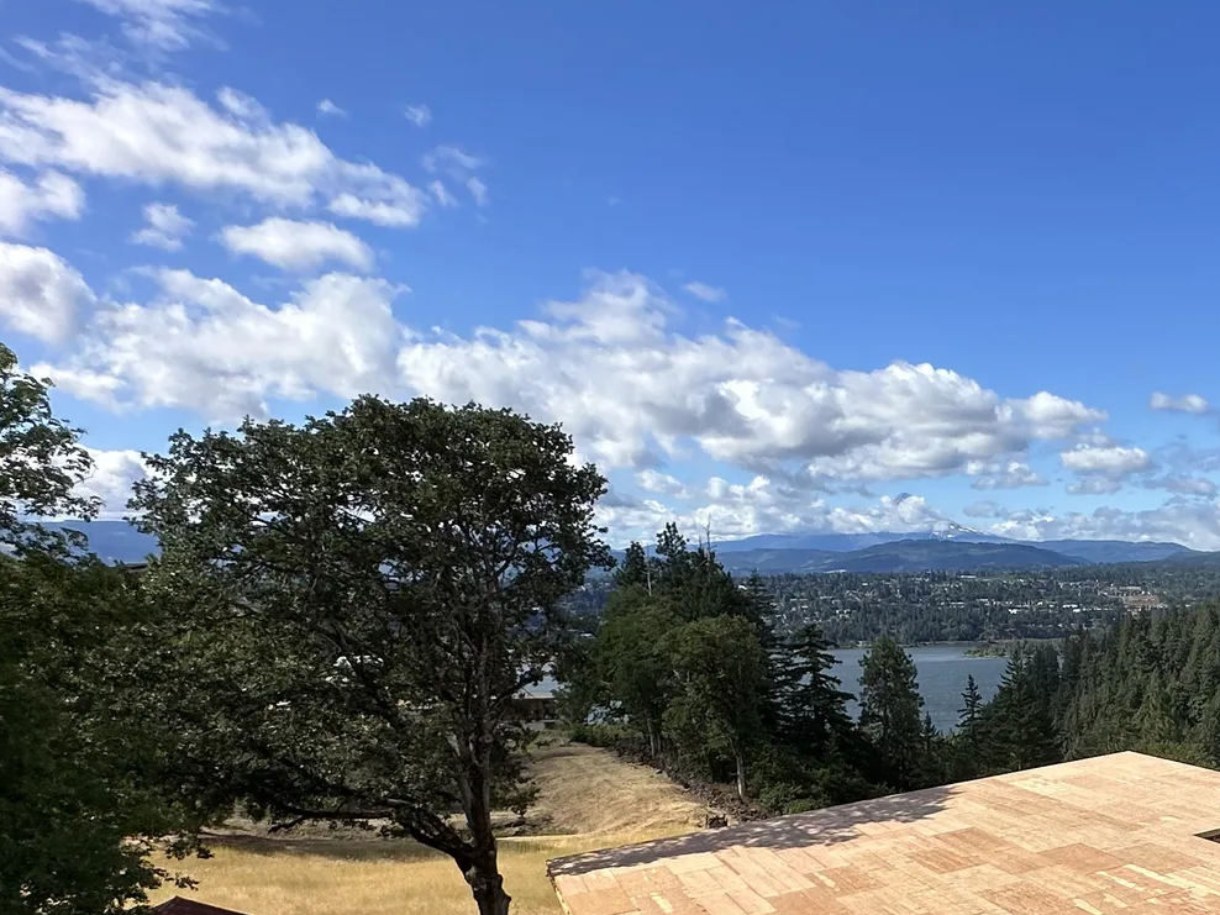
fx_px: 1198
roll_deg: +1.8
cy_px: 764
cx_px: 1116
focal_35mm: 34
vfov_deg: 39.7
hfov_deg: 47.9
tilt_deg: -8.8
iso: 40
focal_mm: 2.22
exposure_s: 1/2618
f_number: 2.2
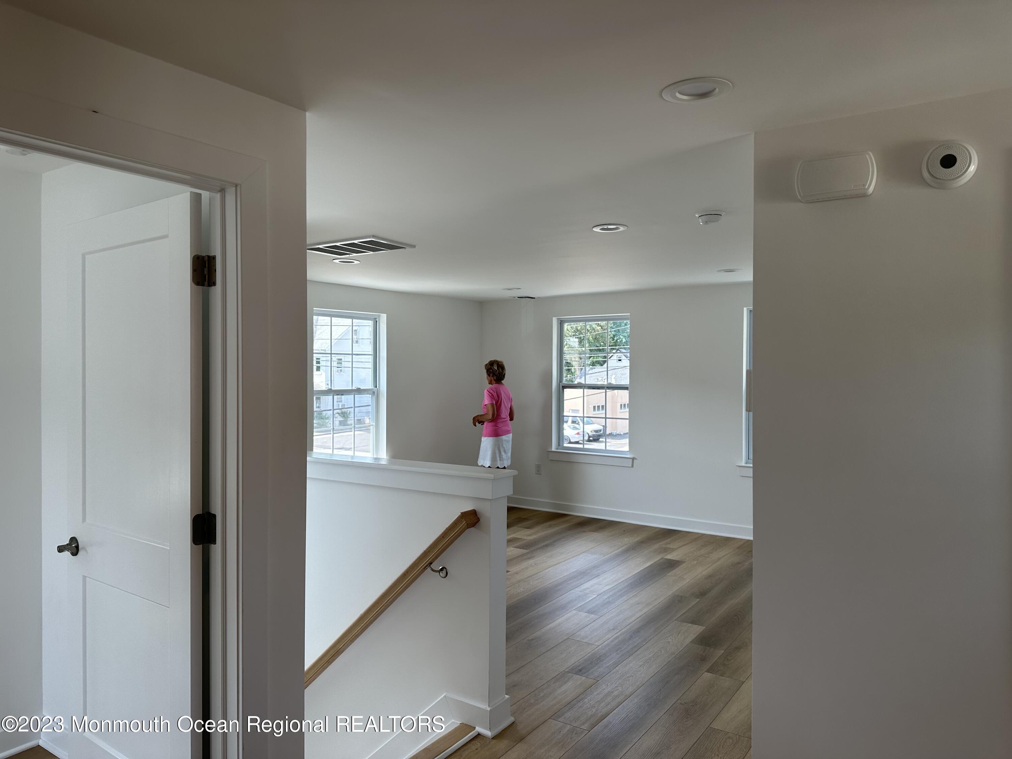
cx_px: 506
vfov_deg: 56.8
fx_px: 702
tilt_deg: -2.0
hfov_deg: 71.6
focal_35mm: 24
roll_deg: +0.1
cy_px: 380
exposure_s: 1/280
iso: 80
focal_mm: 6.86
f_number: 1.78
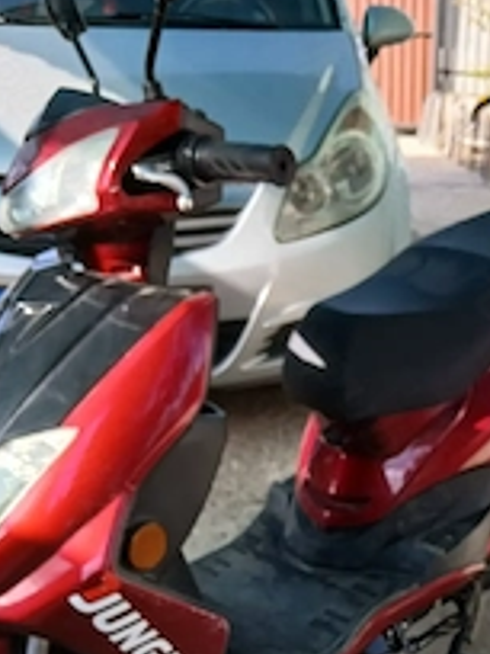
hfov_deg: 28.0
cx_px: 391
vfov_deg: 34.5
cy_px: 635
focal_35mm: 51
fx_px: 963
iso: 20
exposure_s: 1/107
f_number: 1.8
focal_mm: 3.98
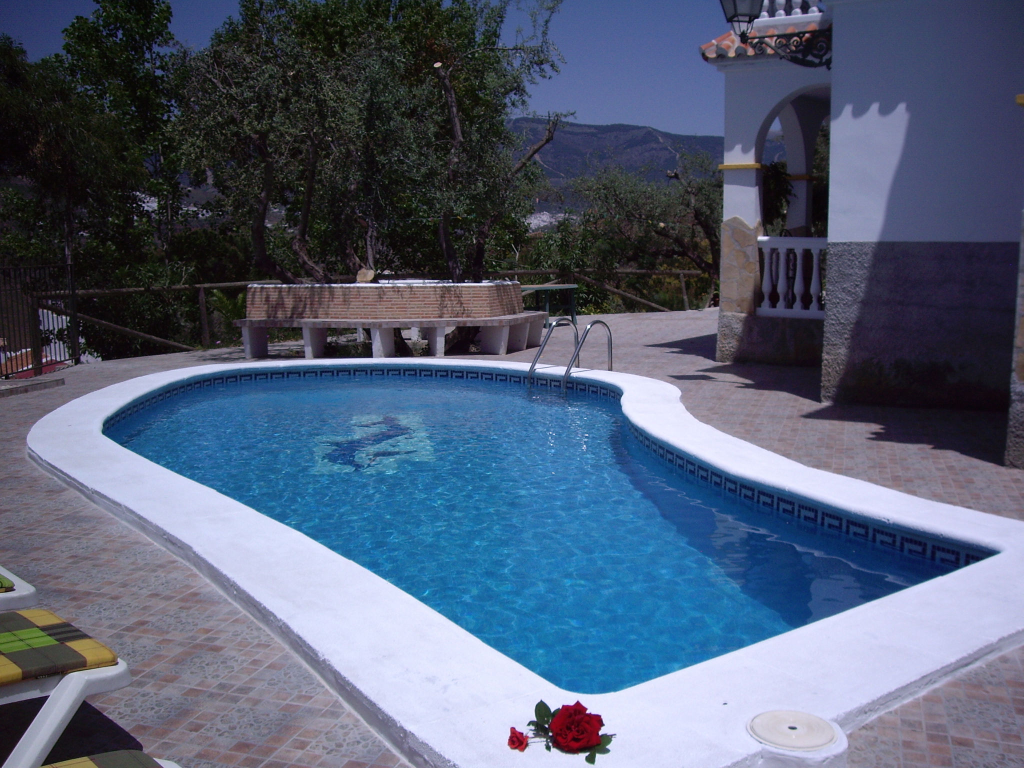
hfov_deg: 49.0
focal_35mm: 38
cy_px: 384
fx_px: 1124
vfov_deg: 37.7
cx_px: 512
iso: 64
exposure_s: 1/1600
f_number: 4.3
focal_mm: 6.2
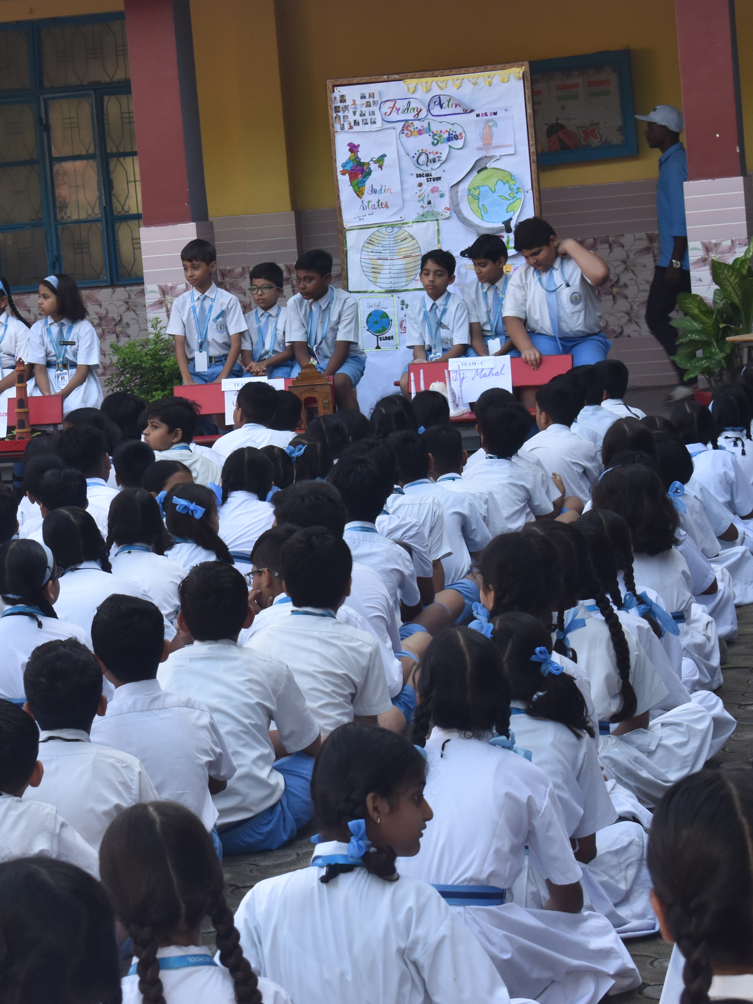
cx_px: 172
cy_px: 501
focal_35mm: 120
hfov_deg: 12.3
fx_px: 3473
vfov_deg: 16.5
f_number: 10
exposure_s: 1/100
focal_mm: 55
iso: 560
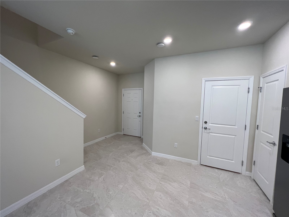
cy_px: 108
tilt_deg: -3.8
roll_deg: -1.2
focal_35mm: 13
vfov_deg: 89.9
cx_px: 144
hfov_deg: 106.2
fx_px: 109
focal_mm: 1.57
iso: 160
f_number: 1.8
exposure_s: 1/120
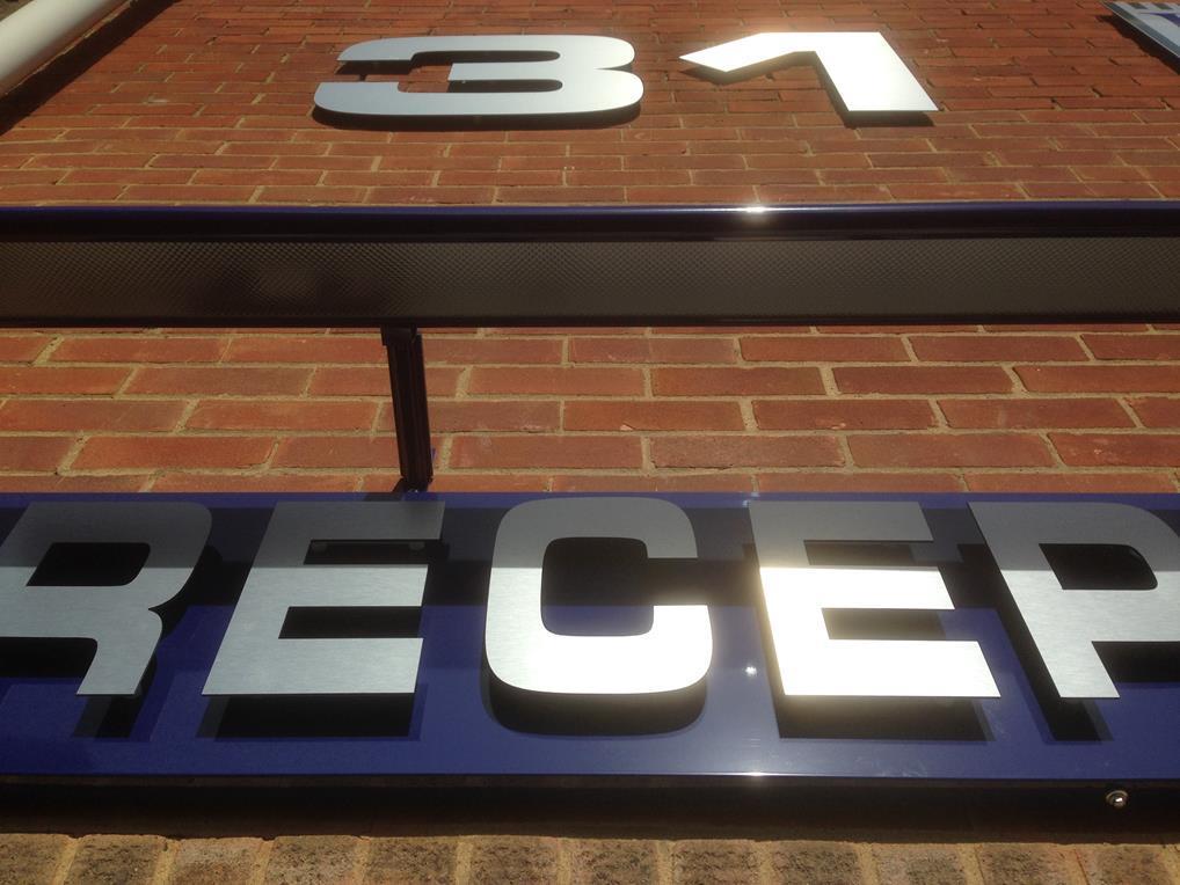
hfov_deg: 55.3
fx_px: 1125
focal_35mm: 33
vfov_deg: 43.0
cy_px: 442
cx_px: 590
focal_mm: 4.12
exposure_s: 1/2857
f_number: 2.4
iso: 50
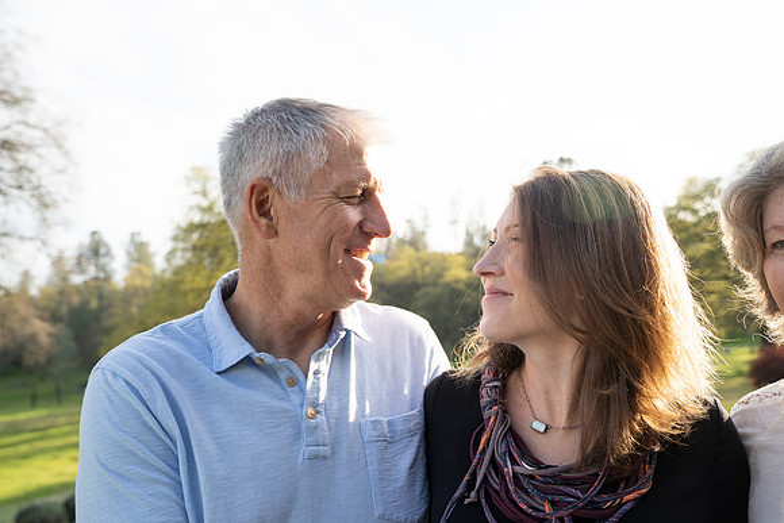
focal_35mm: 32
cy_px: 262
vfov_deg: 41.1
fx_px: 697
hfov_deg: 58.7
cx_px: 392
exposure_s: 1/250
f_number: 4.5
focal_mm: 32
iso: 125
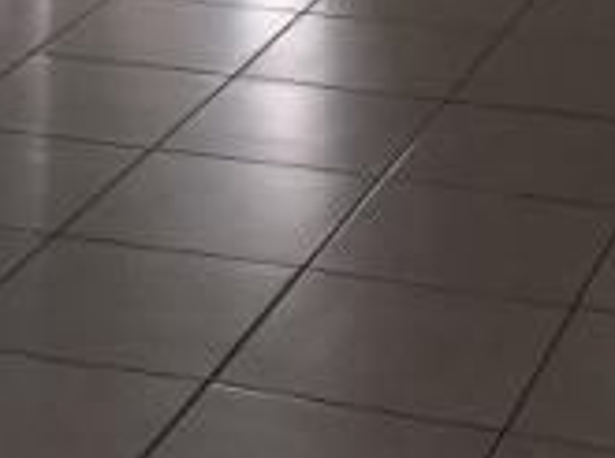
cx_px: 175
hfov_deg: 14.0
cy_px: -387
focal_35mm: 141
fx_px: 2500
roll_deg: +0.8
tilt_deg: -7.7
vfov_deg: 9.9
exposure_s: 1/38
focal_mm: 4.15
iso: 25
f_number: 2.2
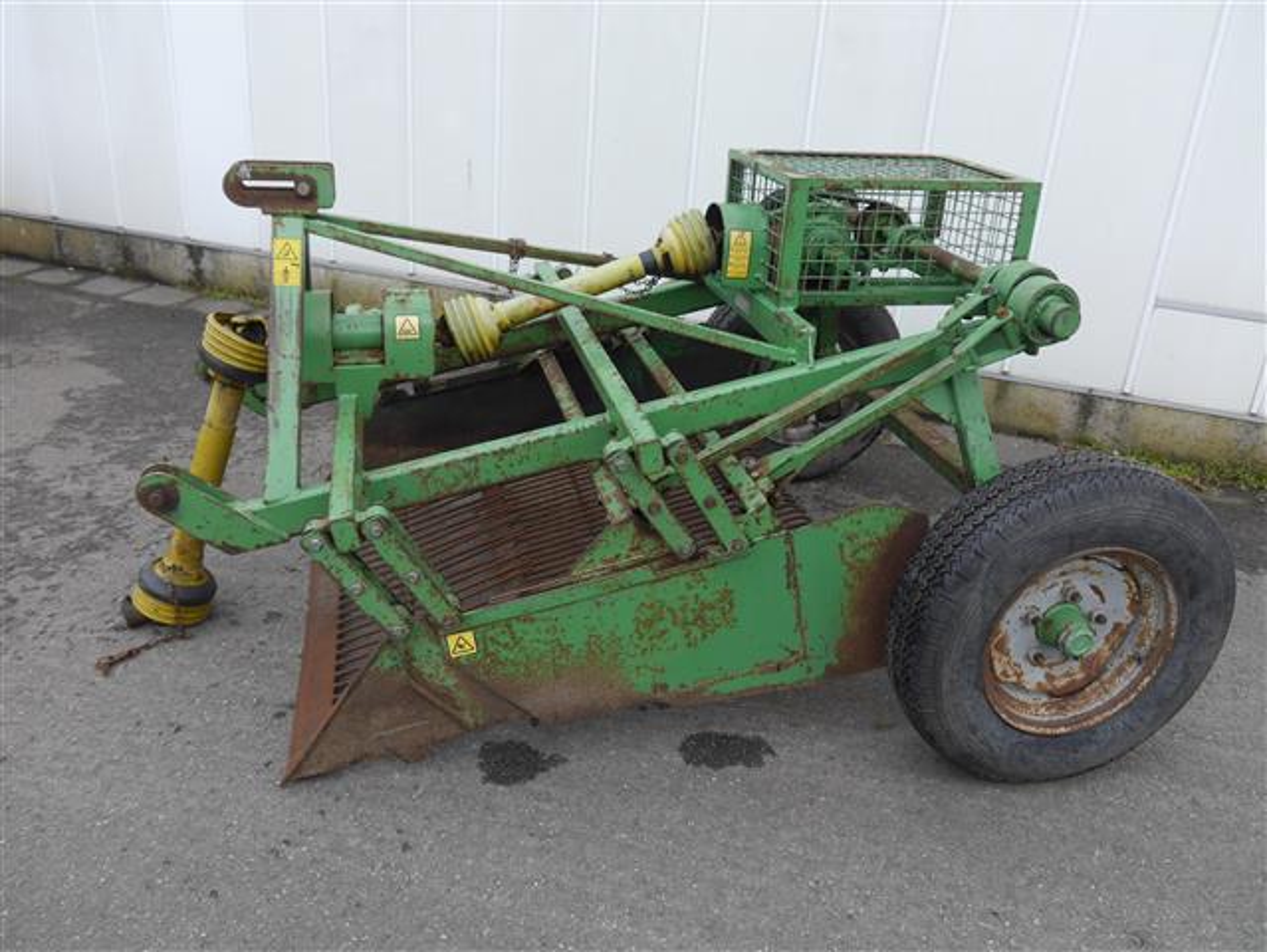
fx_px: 1099
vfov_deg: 46.8
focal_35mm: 30
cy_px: 476
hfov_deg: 59.9
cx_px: 634
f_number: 5
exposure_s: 1/200
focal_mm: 15
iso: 160
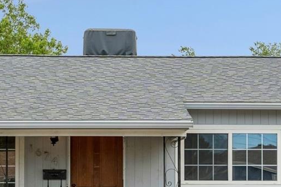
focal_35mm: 113
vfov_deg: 12.0
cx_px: 148
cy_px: 192
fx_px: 882
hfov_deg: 18.1
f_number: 9
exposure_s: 1/500
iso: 400
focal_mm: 36
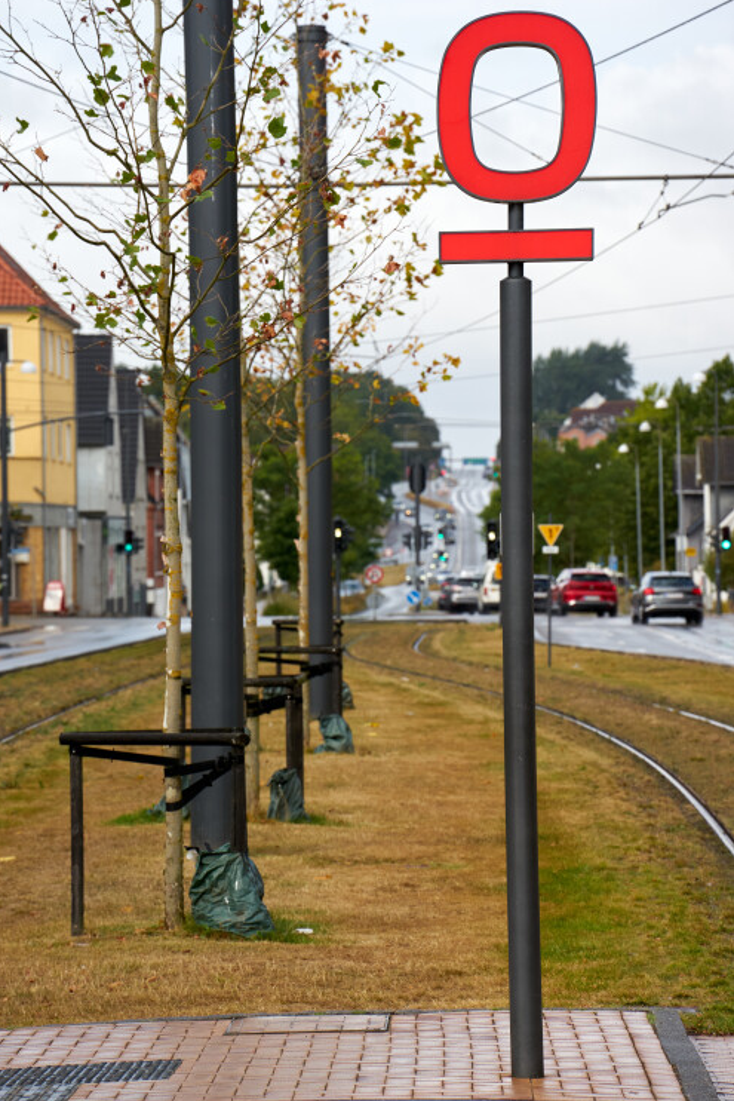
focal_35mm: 182
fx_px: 5563
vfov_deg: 11.3
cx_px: 365
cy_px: 548
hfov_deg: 7.5
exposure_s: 1/750
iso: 400
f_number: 8
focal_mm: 180
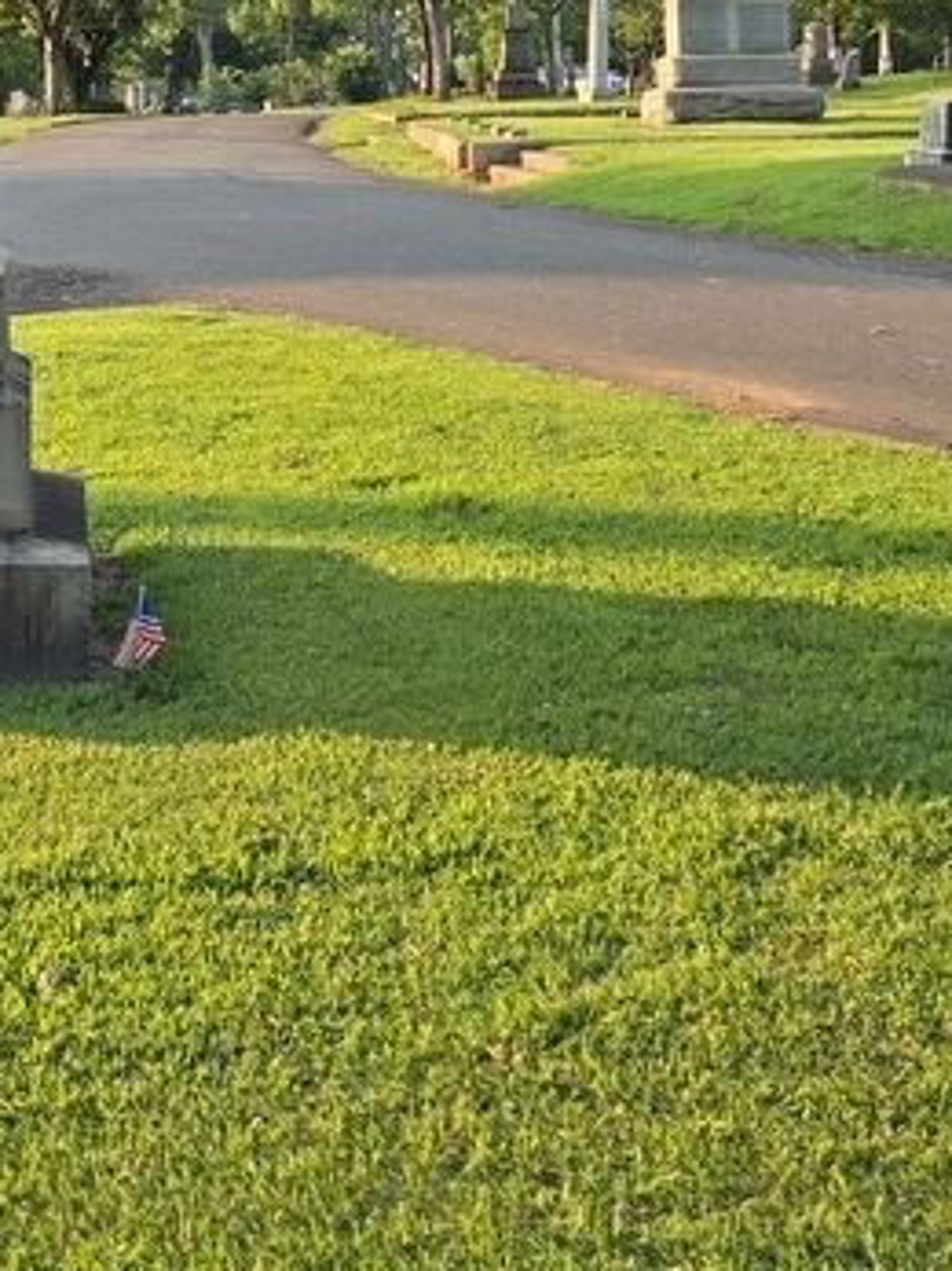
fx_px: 1945
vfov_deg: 33.2
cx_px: -51
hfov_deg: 25.8
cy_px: 0
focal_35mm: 53
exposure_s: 1/400
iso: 25
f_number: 1.8
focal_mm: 5.4
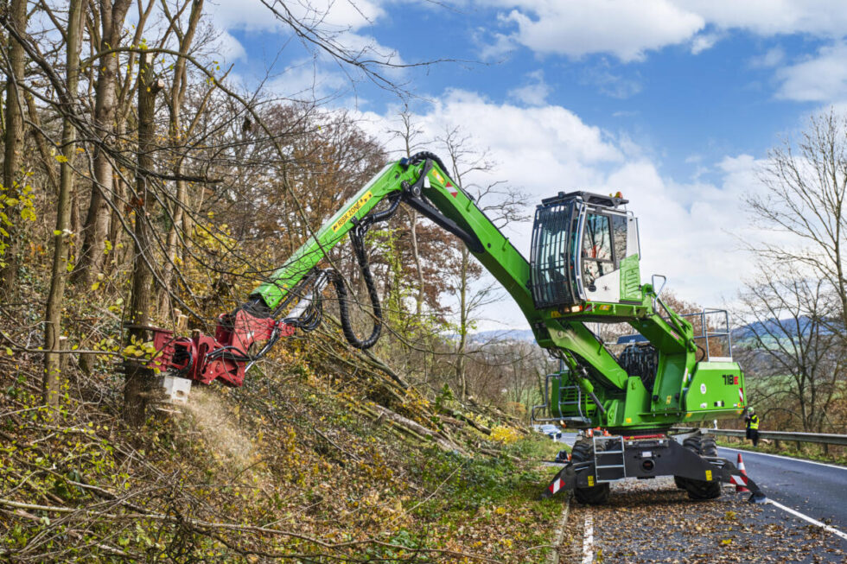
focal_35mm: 42
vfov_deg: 31.9
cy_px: 282
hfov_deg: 46.4
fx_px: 988
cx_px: 424
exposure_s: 1/320
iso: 400
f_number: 5.6
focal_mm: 28.3
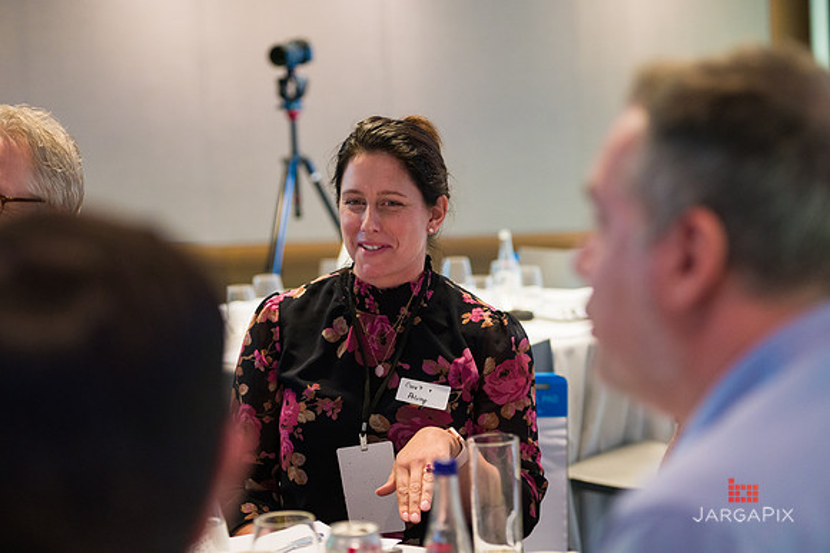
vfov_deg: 17.4
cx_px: 415
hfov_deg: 25.9
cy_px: 277
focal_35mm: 78
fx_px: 1802
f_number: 3.2
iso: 3200
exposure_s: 1/200
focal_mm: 78
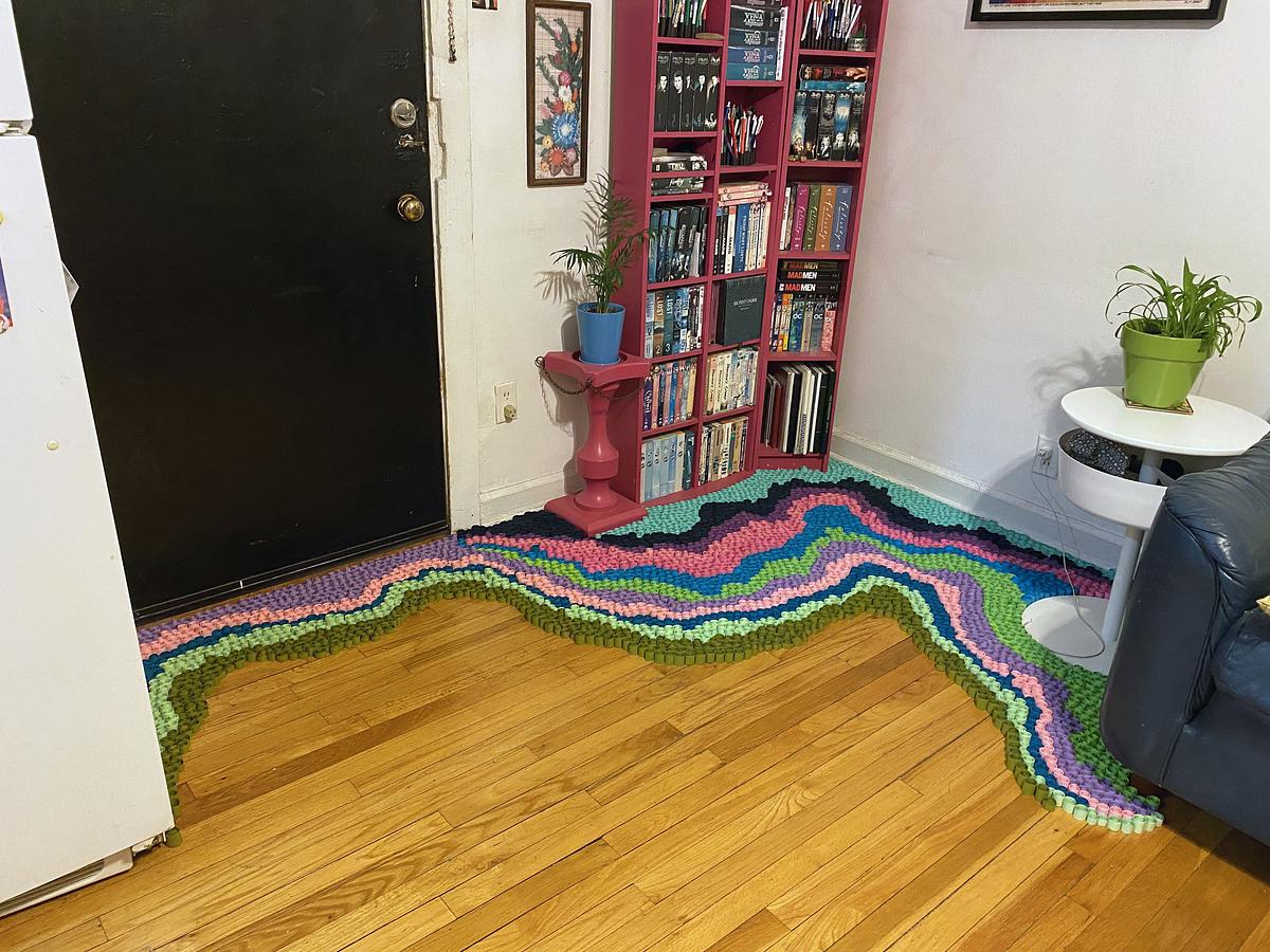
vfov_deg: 53.1
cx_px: 635
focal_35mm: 26
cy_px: 476
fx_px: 954
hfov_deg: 67.3
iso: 640
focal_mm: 4.25
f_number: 1.8
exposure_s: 1/40
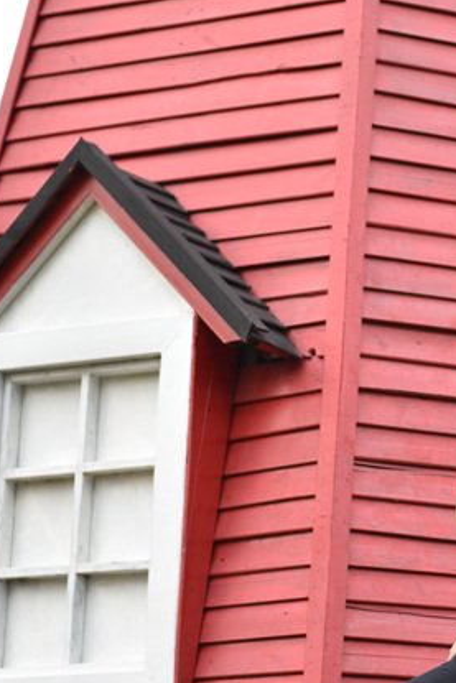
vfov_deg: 12.6
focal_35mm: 163
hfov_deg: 8.4
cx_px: 486
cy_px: 253
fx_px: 3094
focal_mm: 66
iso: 100
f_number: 2.8
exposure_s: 1/320
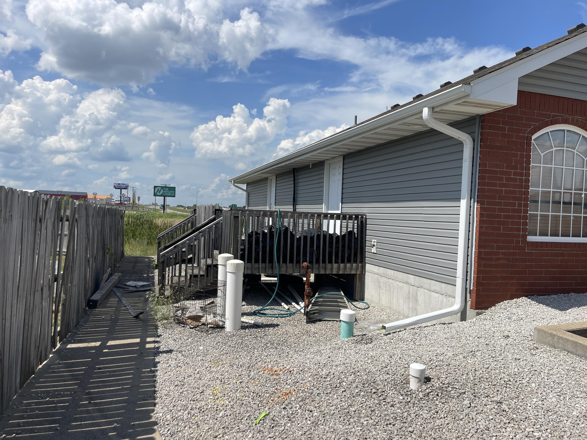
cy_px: 220
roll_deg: -2.1
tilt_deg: -2.2
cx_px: 294
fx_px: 424
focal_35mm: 25
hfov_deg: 69.4
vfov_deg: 54.9
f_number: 1.6
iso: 32
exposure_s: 1/5618
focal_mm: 5.1
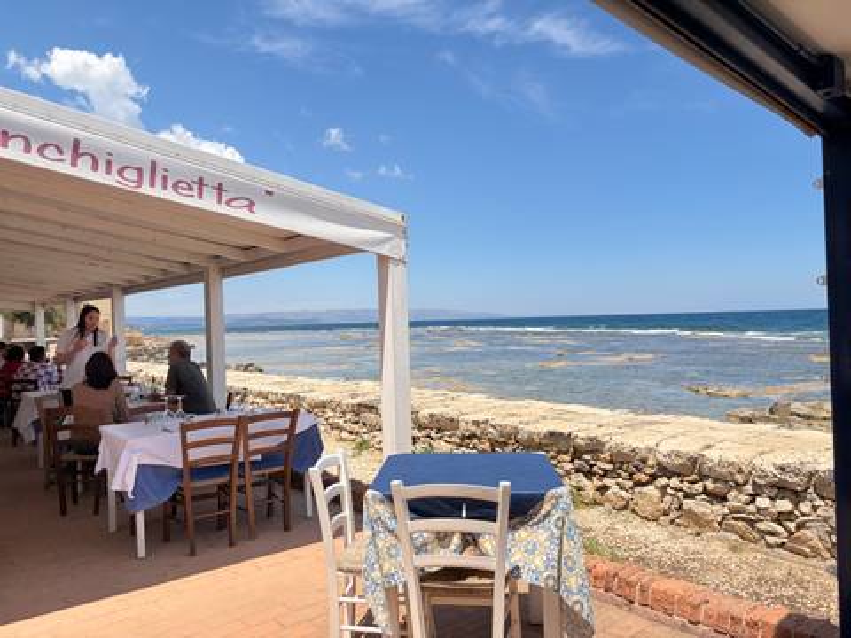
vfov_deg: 53.1
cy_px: 319
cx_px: 426
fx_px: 639
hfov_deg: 67.3
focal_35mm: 26
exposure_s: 1/4950
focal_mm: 5.96
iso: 50
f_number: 1.6
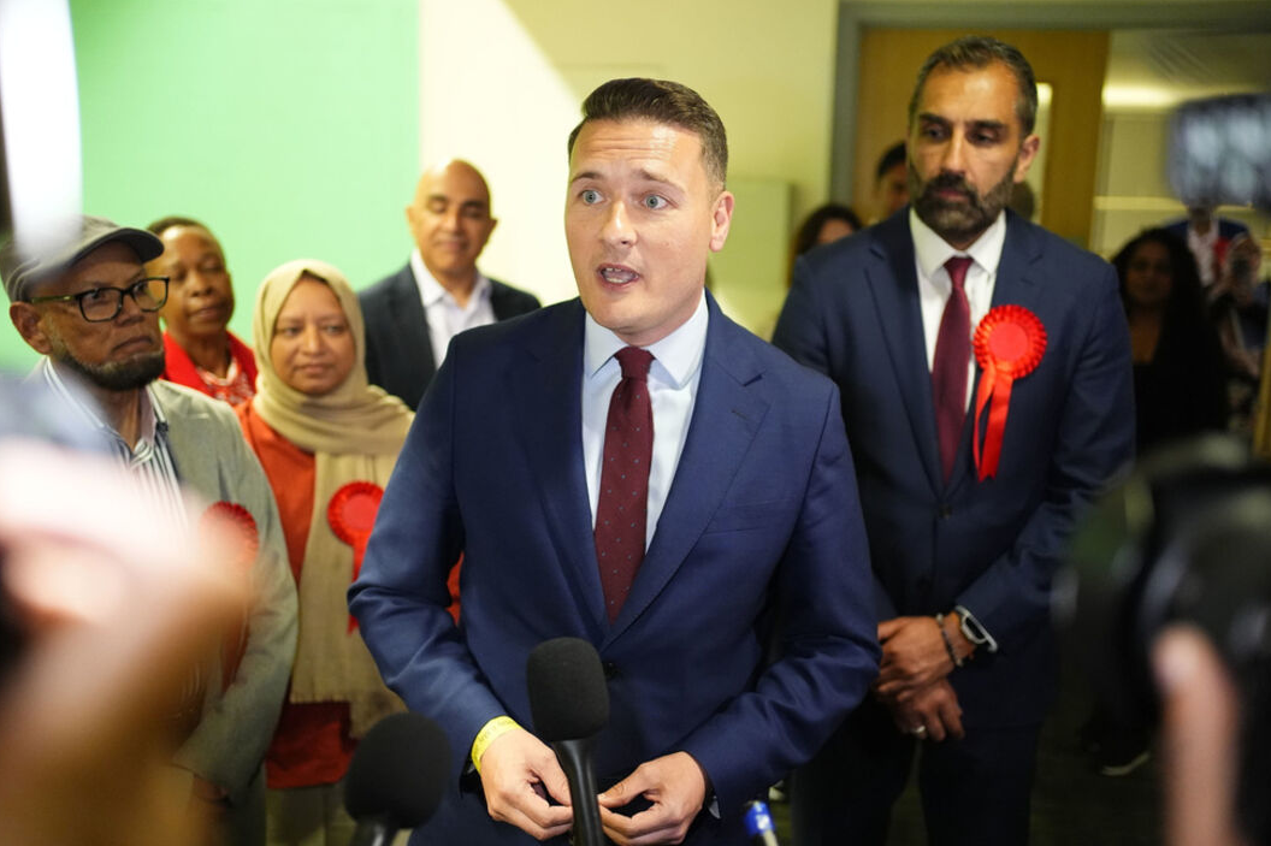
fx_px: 1306
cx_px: 648
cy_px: 436
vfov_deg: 35.9
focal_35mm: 37
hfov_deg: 51.9
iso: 4000
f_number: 1.8
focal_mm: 35
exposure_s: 1/500
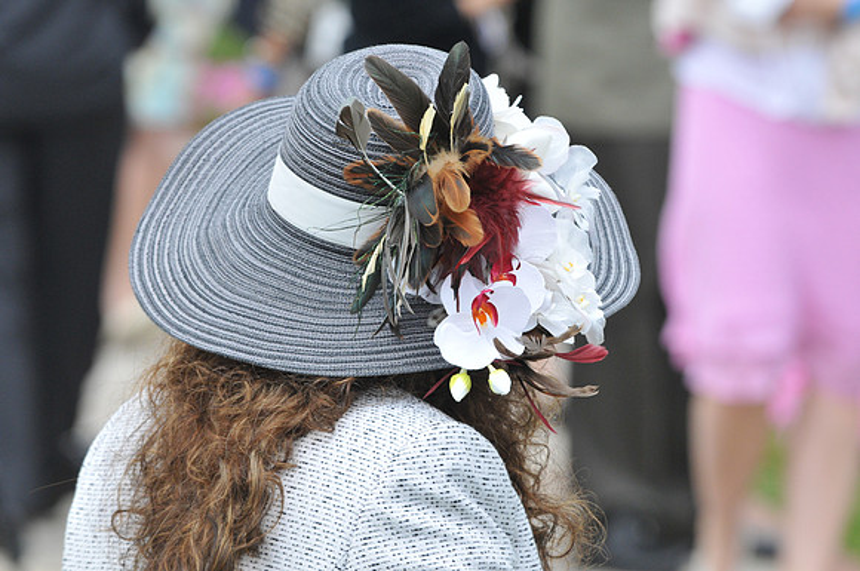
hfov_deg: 4.6
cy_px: 286
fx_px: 10735
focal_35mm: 450
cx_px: 430
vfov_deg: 3.0
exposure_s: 1/800
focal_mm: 300
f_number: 8
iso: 800
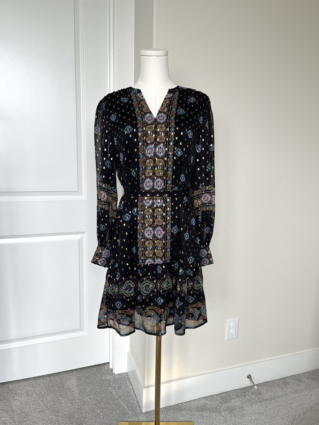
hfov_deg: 53.1
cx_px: 160
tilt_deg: -12.3
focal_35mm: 26
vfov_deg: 67.3
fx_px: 319
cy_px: 212
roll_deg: -2.1
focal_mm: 5.1
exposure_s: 1/121
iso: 80
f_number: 1.6
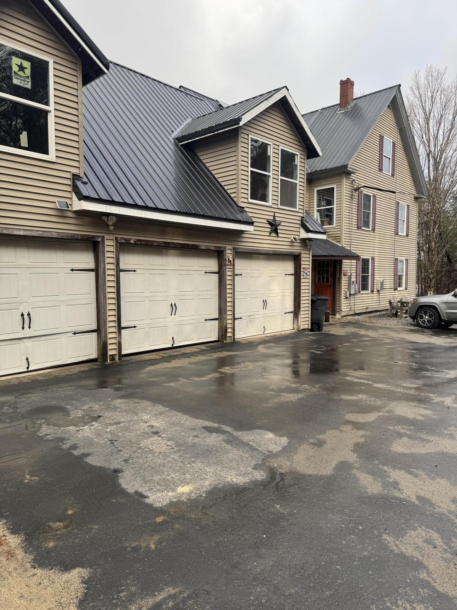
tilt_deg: -3.9
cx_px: 228
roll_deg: -0.9
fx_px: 422
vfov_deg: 71.6
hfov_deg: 56.8
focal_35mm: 24
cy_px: 305
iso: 80
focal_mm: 6.76
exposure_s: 1/639
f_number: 1.78
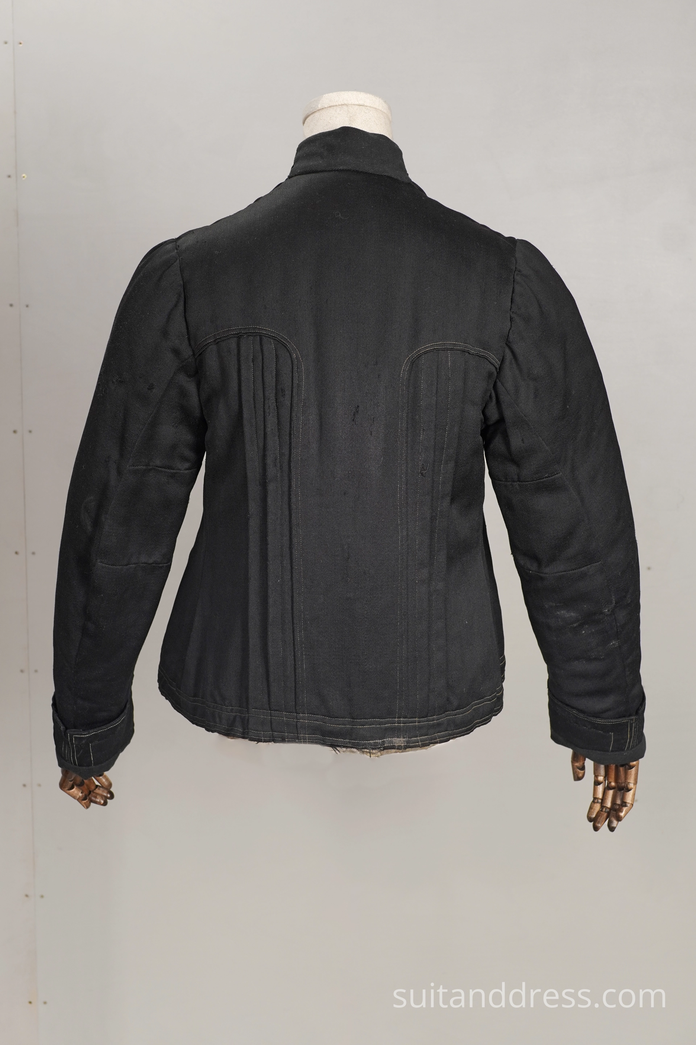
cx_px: 348
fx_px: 1392
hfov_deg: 28.1
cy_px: 522
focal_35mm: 48
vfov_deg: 41.1
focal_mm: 32
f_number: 5.6
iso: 320
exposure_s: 1/25
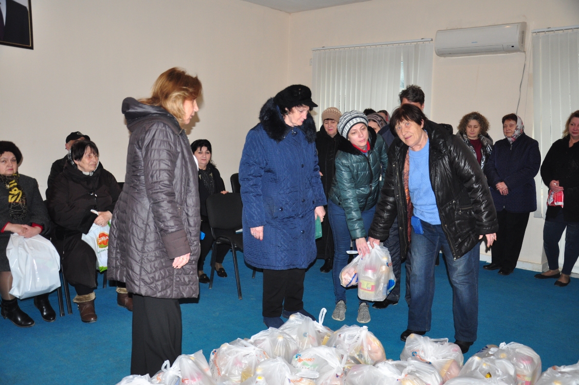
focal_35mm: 33
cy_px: 192
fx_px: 530
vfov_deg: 39.9
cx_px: 290
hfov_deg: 57.3
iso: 640
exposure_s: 1/200
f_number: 3.8
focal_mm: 22
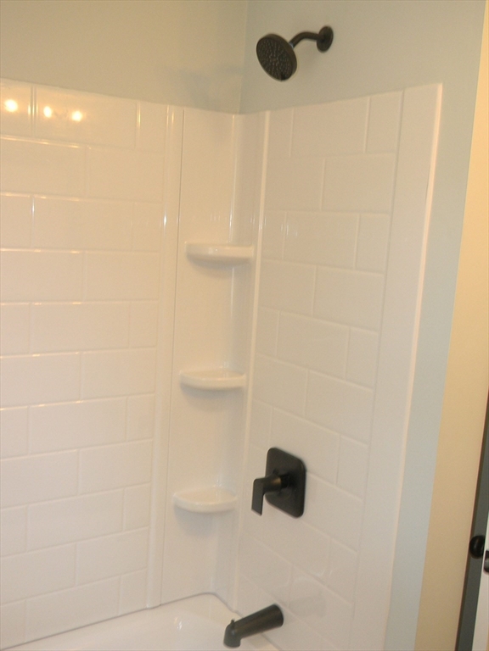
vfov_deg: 51.4
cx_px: 244
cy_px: 326
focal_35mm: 36
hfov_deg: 39.7
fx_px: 678
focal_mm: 6.4
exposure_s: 1/30
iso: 140
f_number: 3.7
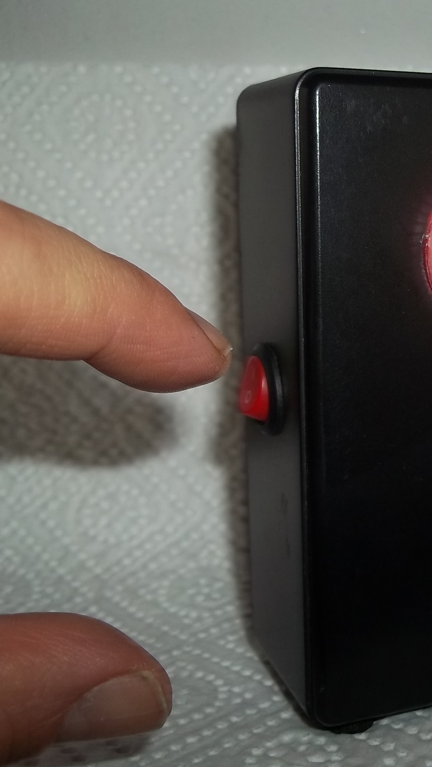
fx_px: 957
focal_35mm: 47
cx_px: 412
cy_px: 382
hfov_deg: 24.5
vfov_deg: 43.7
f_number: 2.9
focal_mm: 5.7
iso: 80
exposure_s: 1/30
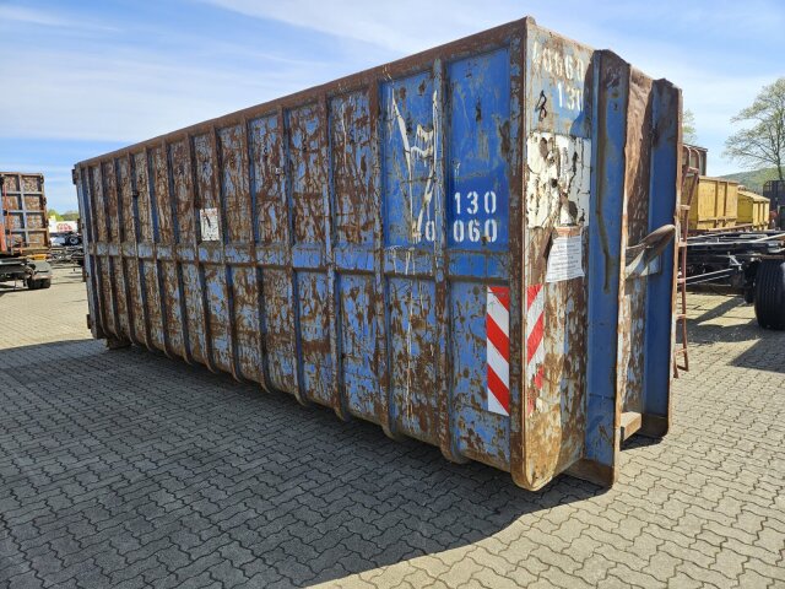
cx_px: 392
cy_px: 294
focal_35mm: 23
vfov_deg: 58.9
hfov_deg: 73.9
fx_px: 522
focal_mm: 5.4
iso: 25
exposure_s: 1/917
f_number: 1.8
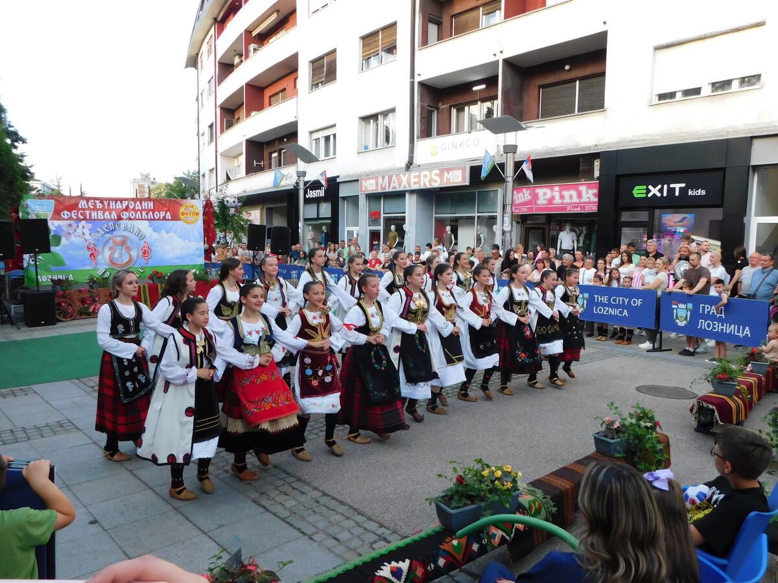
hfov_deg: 69.4
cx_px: 389
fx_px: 562
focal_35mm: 25
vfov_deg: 54.9
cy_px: 292
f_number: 3.1
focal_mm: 4.5
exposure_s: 1/125
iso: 125
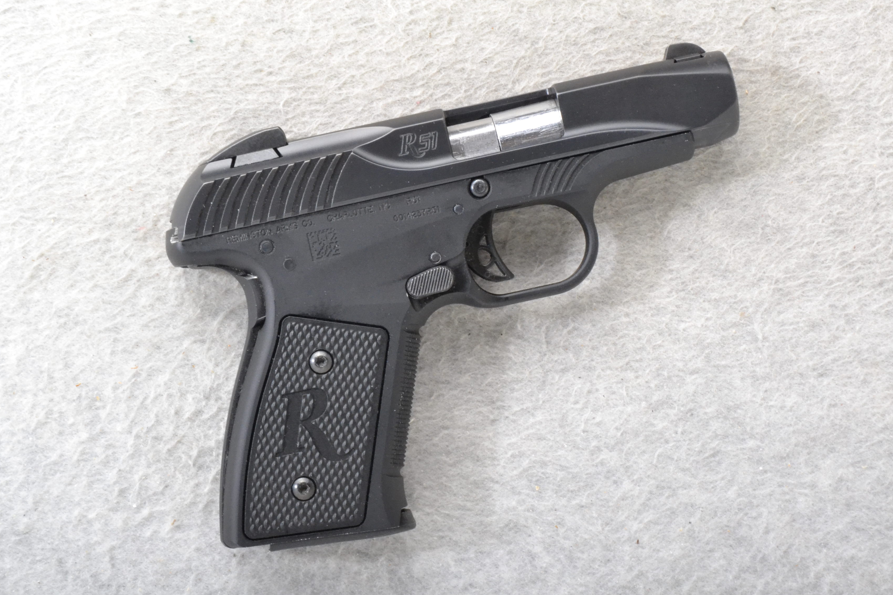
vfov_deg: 18.7
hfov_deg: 27.7
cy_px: 301
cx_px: 441
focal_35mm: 73
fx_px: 1811
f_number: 20
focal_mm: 48
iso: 3200
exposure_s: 1/160
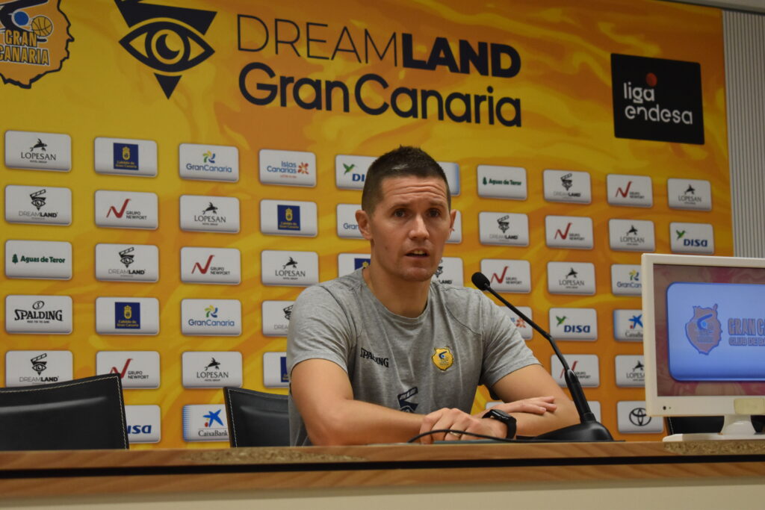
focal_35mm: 82
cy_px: 255
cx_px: 382
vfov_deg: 16.6
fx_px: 1753
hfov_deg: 24.6
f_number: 5.6
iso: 1250
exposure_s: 1/125
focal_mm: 55
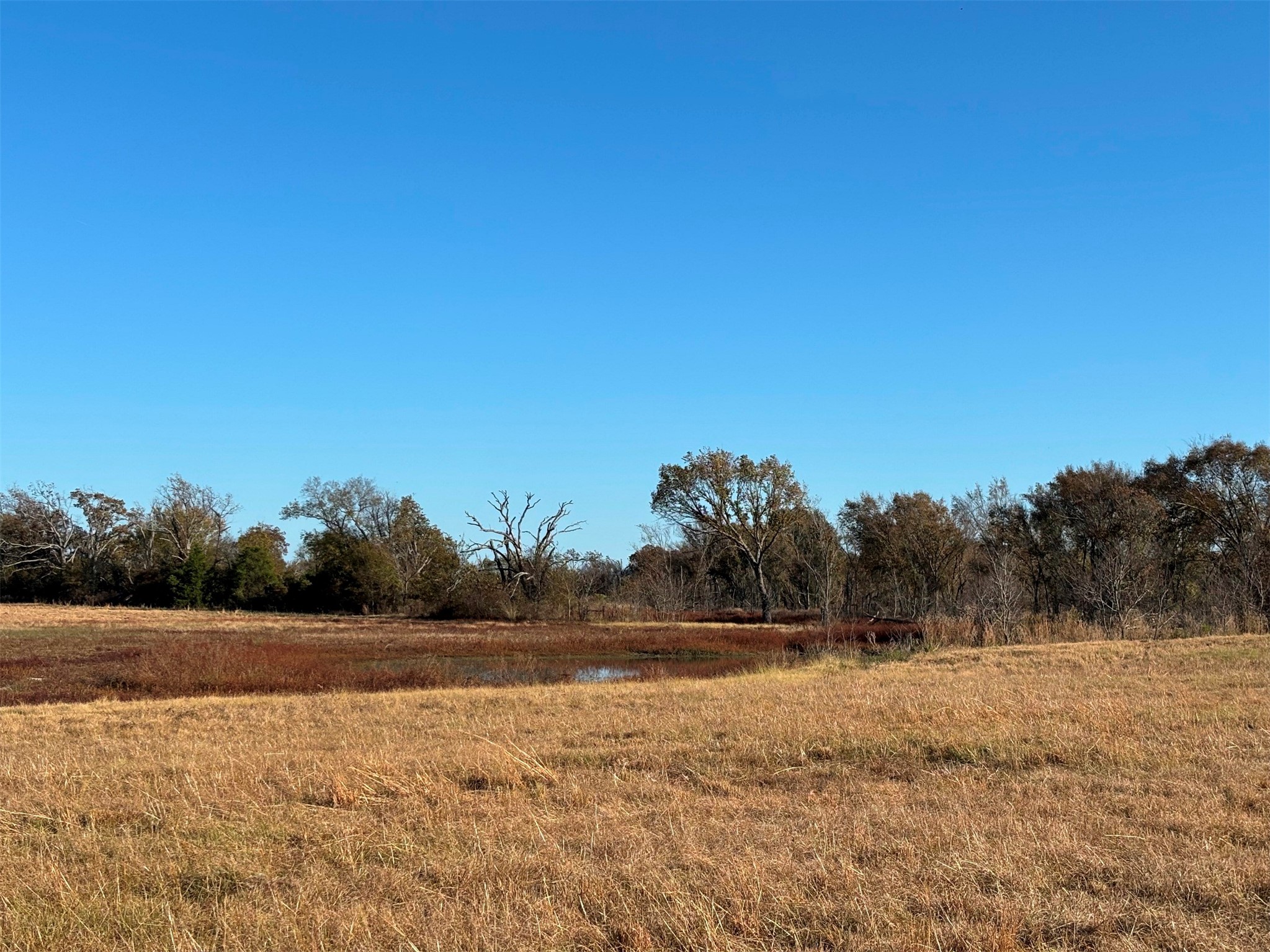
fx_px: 1908
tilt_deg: +3.5
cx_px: 635
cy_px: 476
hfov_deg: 36.8
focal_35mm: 52
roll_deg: +0.4
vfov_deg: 28.0
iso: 40
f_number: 1.6
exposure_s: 1/2710
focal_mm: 5.96
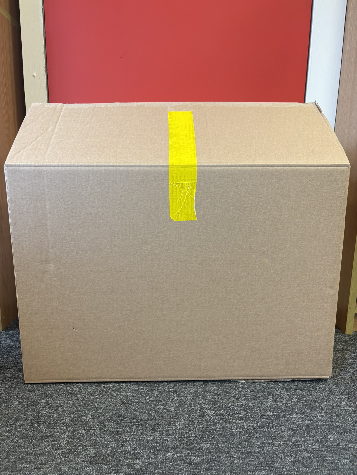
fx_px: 358
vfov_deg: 67.3
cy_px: 238
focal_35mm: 26
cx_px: 178
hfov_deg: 53.1
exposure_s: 1/50
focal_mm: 5.96
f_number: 1.6
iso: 80
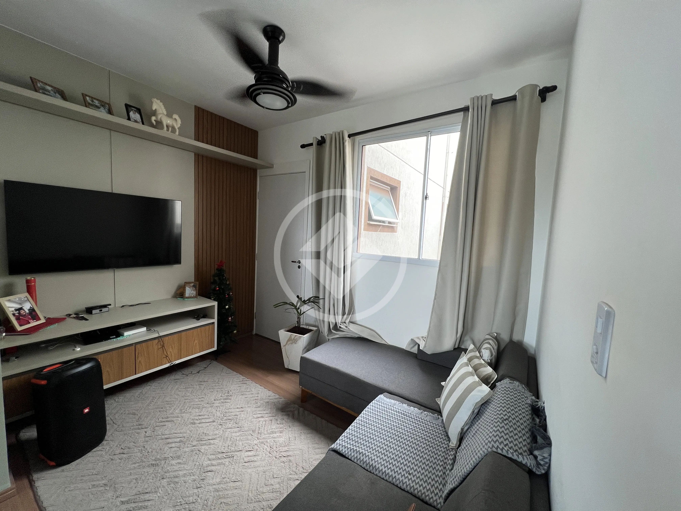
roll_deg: -2.8
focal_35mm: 13
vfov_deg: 89.9
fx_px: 256
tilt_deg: -5.9
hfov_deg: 106.2
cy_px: 256
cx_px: 340
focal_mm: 1.57
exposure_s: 1/120
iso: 80
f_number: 1.8
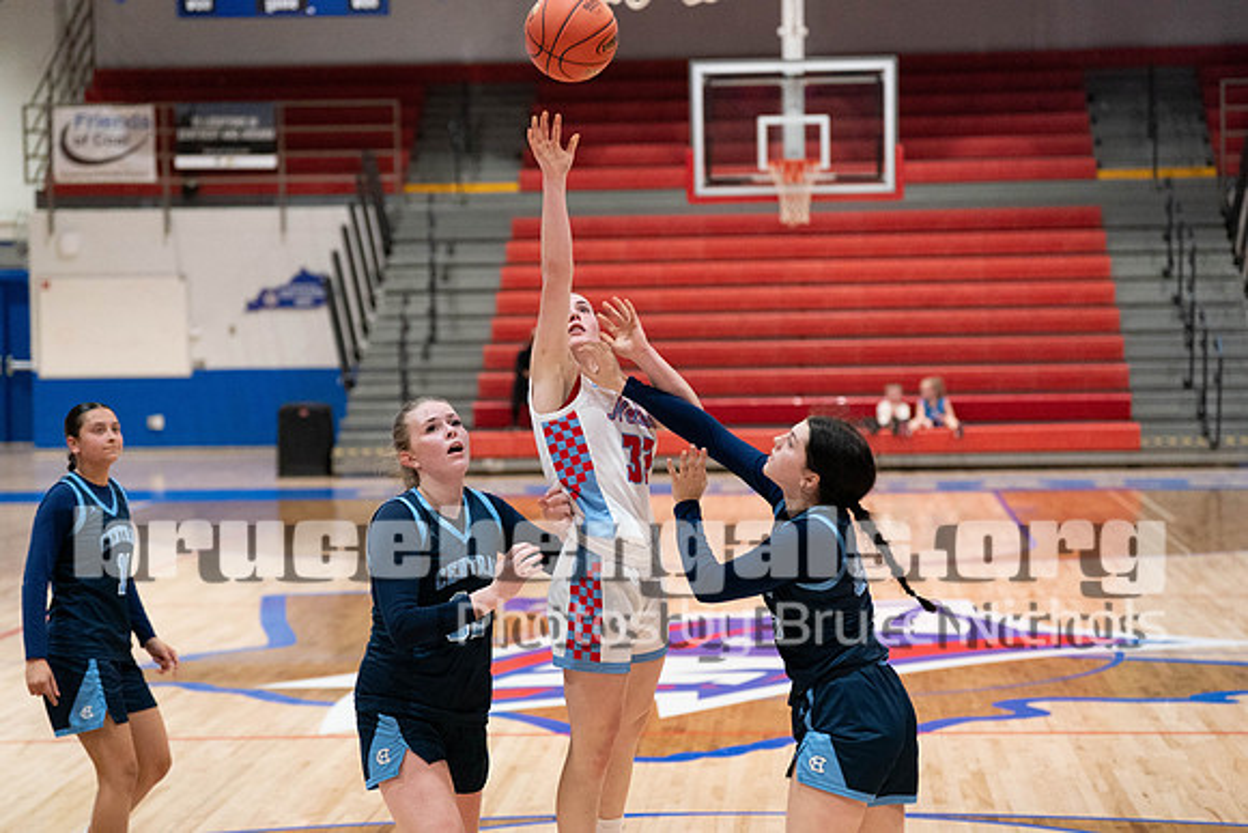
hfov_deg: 22.4
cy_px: 416
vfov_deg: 15.0
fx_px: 3155
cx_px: 624
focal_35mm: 91
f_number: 2.8
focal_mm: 91
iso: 6400
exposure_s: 1/1000
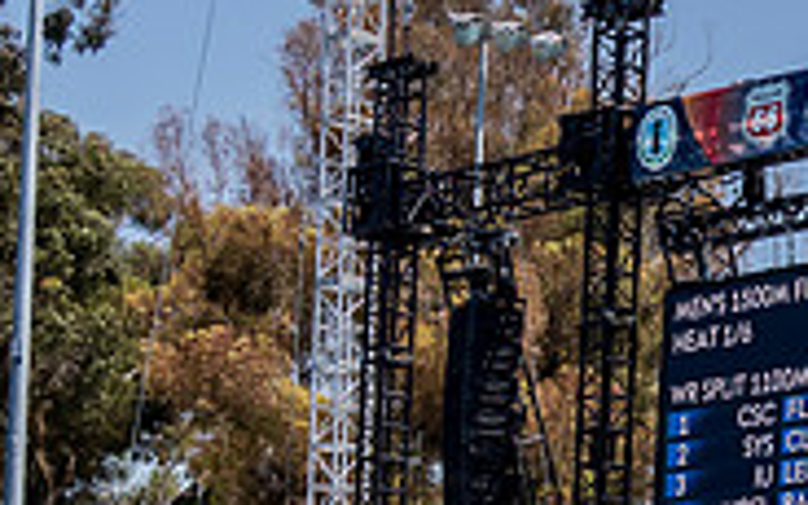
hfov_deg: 16.3
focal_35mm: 120
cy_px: 700
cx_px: 1102
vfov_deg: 10.6
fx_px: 2642
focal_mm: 18
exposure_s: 1/800
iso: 640
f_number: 8
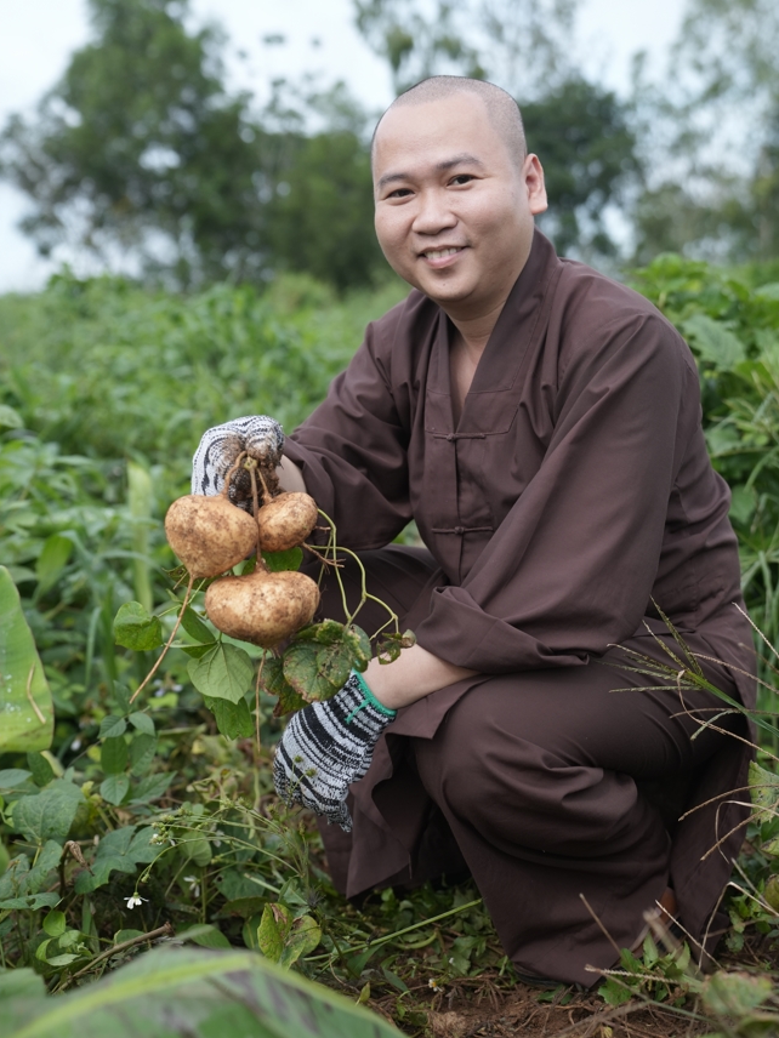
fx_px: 1380
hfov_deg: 31.5
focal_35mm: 46
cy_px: 463
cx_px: 386
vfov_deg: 41.2
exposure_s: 1/2000
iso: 500
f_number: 3.2
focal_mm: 42
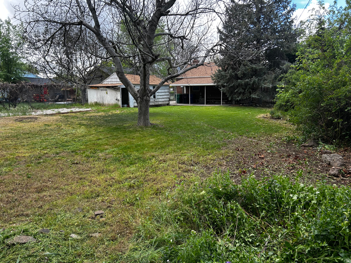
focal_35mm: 26
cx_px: 176
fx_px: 264
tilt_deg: -8.8
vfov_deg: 53.1
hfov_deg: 67.3
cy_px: 132
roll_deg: +1.0
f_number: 1.5
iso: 50
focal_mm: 5.7
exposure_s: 1/389
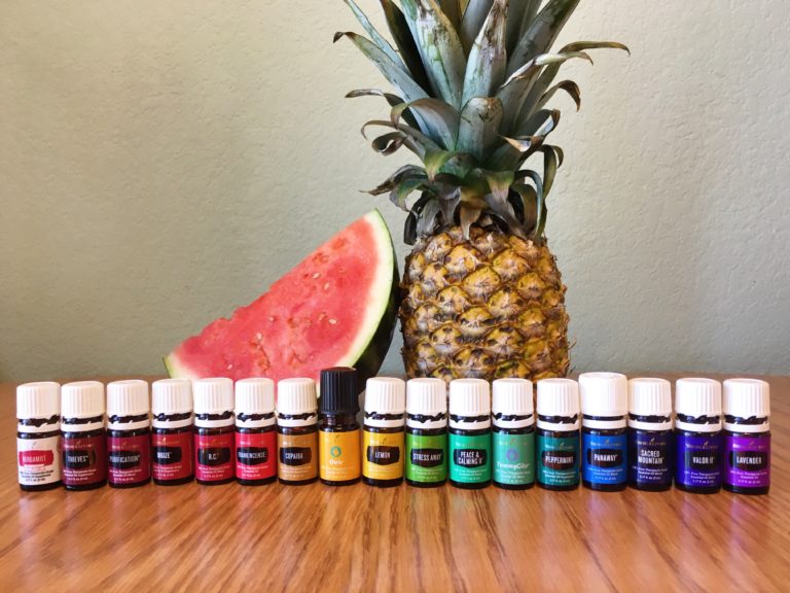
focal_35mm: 29
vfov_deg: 48.2
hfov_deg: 61.7
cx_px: 395
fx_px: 662
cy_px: 296
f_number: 2.2
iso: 50
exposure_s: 1/30
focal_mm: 4.15
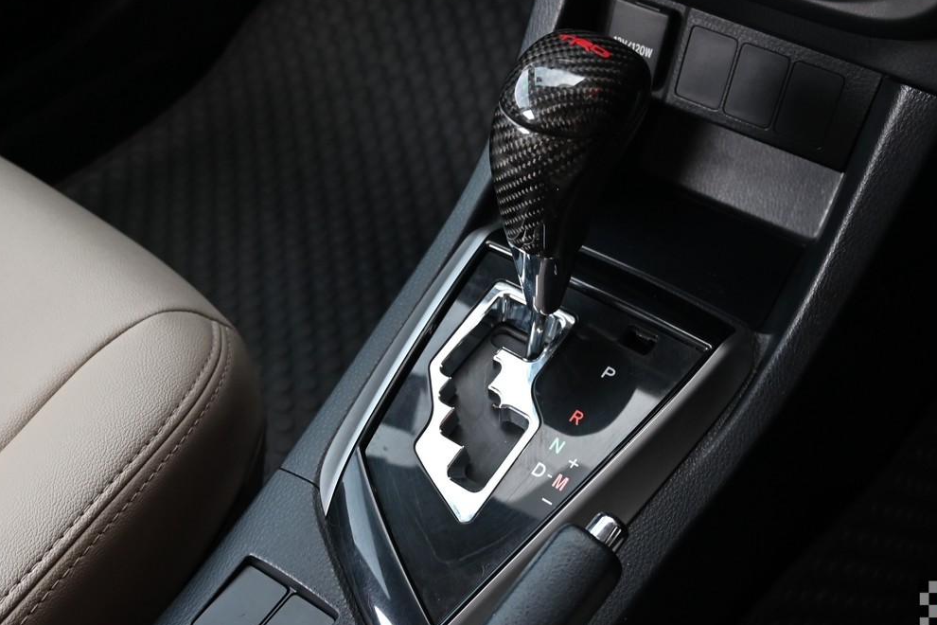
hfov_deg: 48.4
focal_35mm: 40
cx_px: 497
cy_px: 334
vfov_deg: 33.4
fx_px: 1041
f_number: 5.6
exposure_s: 1/60
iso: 800
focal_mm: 24
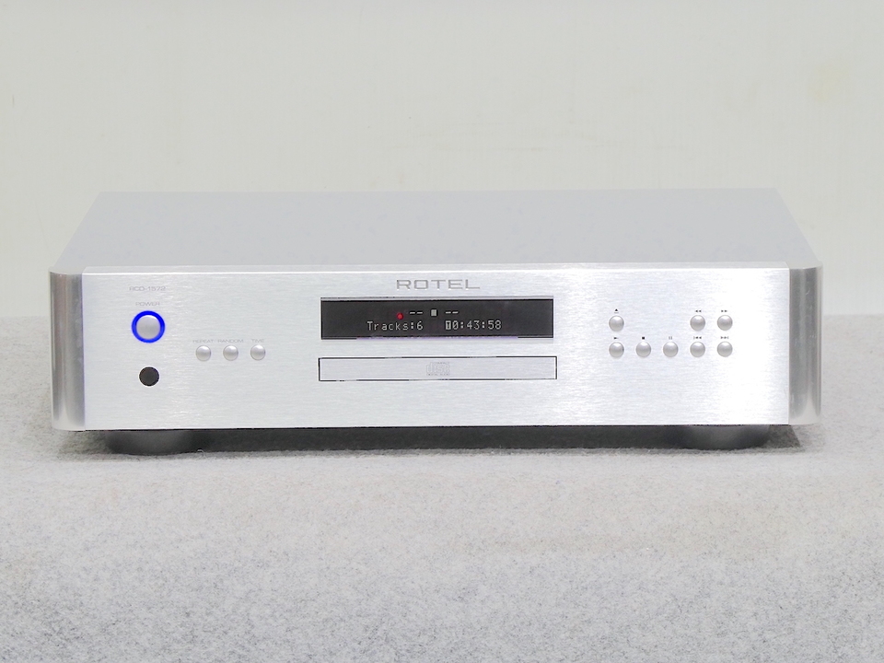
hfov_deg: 13.8
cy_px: 332
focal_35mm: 143
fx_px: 3652
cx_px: 442
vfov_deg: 10.4
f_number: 6.3
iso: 200
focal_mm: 25.6
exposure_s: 1/6
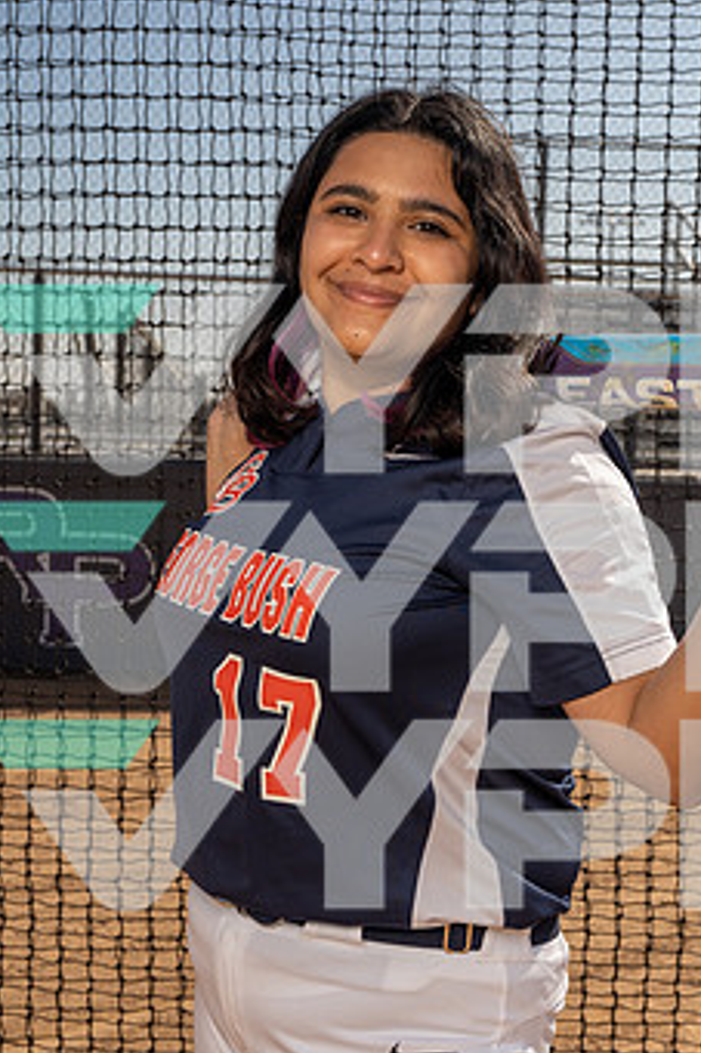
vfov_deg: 32.3
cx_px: 435
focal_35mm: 62
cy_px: 599
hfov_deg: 21.8
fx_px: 1813
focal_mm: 47
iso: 64
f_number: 8
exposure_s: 1/250
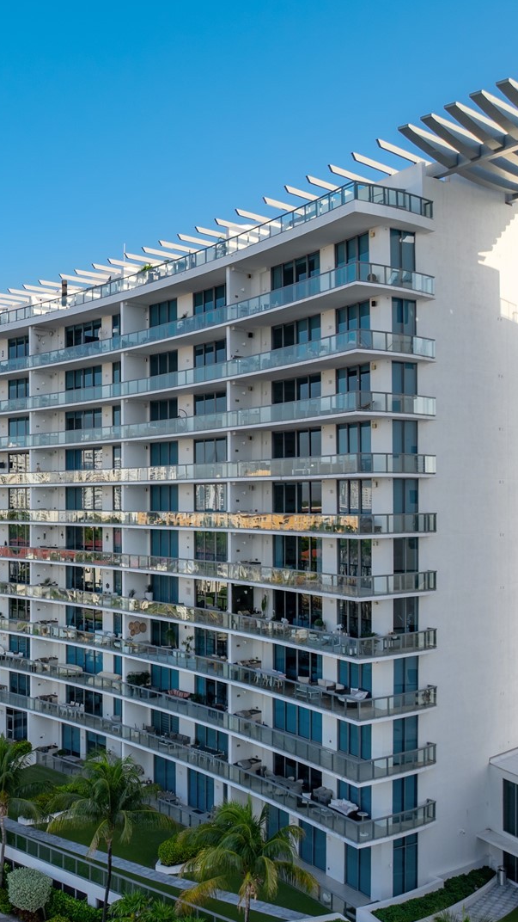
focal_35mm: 39
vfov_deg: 51.5
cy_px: 500
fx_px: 952
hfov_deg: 28.0
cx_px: -37
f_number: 2.8
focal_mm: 12.29
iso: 100
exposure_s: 1/100
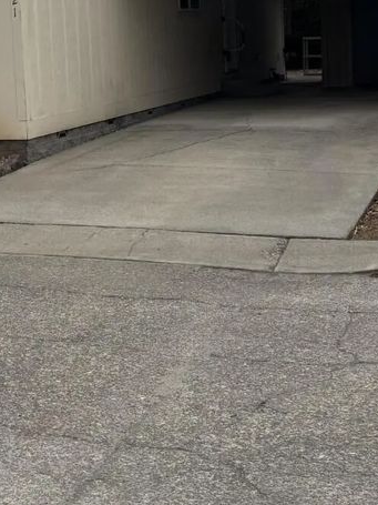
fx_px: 1049
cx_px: -6
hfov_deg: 19.8
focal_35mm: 72
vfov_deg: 26.4
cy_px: 82
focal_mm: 6.76
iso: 80
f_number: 1.78
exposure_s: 1/2833
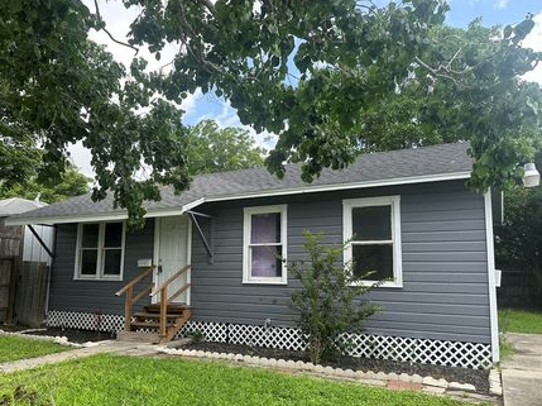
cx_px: 232
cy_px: 219
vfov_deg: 49.6
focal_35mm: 28
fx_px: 438
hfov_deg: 63.2
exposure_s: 1/971
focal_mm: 6.86
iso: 80
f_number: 1.78
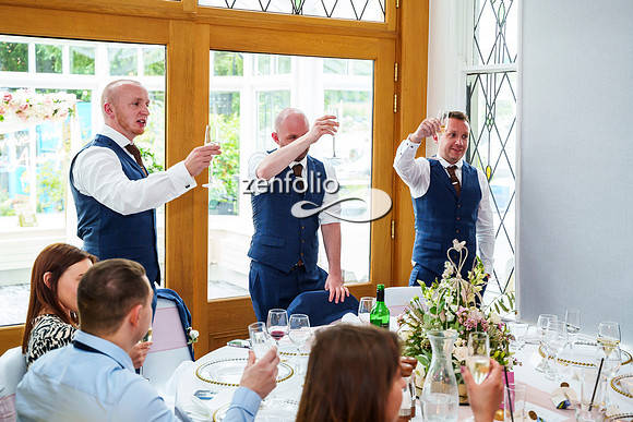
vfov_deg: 26.8
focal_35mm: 50
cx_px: 304
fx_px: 885
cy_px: 198
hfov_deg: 39.3
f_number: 3.5
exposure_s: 1/250
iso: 1600
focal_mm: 47
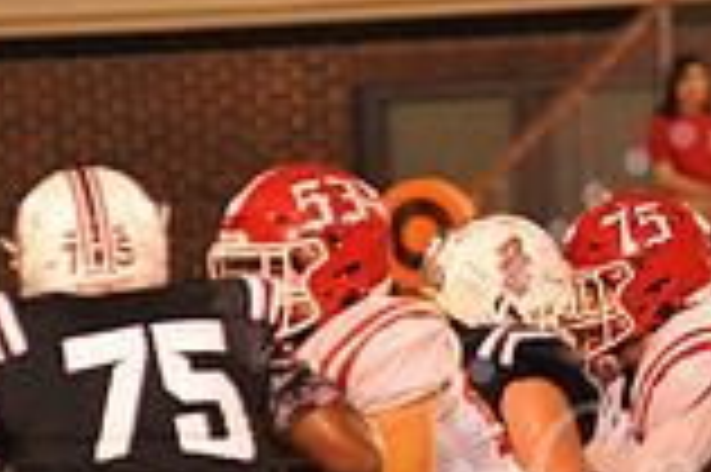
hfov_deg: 2.8
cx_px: 878
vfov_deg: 1.9
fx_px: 14462
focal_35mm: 733
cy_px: 499
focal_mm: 200
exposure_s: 1/160
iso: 5000
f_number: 5
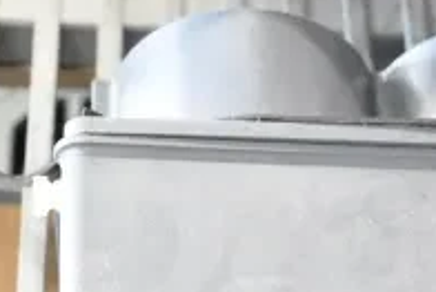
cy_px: 351
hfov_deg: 18.2
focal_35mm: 112
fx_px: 1357
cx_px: 283
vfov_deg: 12.0
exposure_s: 1/40
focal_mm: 24
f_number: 3.8
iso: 3200
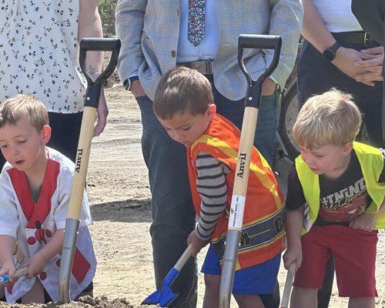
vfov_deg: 10.0
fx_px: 1755
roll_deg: -0.2
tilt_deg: -3.1
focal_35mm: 154
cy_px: 182
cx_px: 152
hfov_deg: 12.5
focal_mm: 9
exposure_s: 1/285
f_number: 2.8
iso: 32
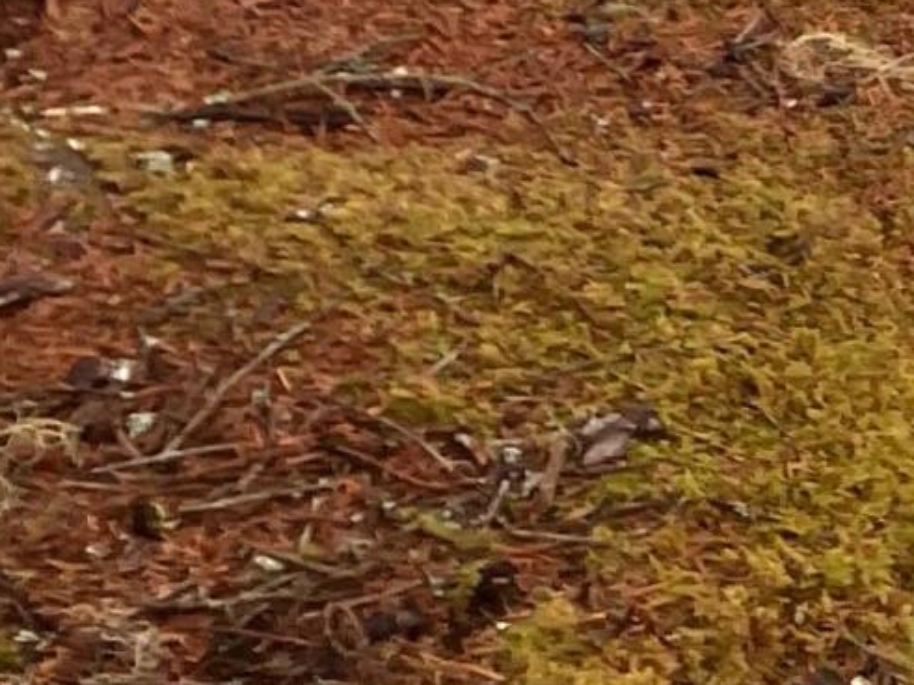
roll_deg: +1.9
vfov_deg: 7.6
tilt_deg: -13.9
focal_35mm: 171
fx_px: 4514
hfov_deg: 10.2
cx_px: 2128
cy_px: -1400
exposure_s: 1/511
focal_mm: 3.99
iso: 32
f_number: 1.8
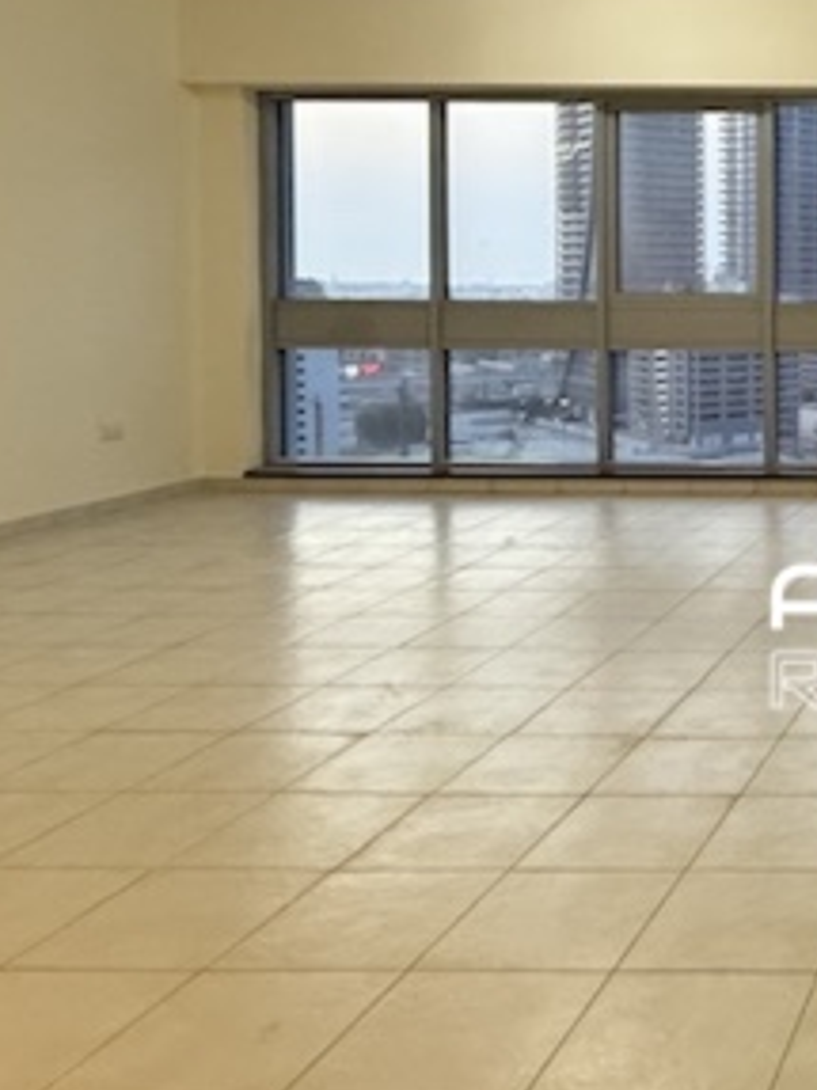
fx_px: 1228
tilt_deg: -1.7
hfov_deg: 28.6
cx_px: 1117
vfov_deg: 46.5
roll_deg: -0.4
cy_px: 304
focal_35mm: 39
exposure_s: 1/50
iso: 320
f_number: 2.2
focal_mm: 2.22
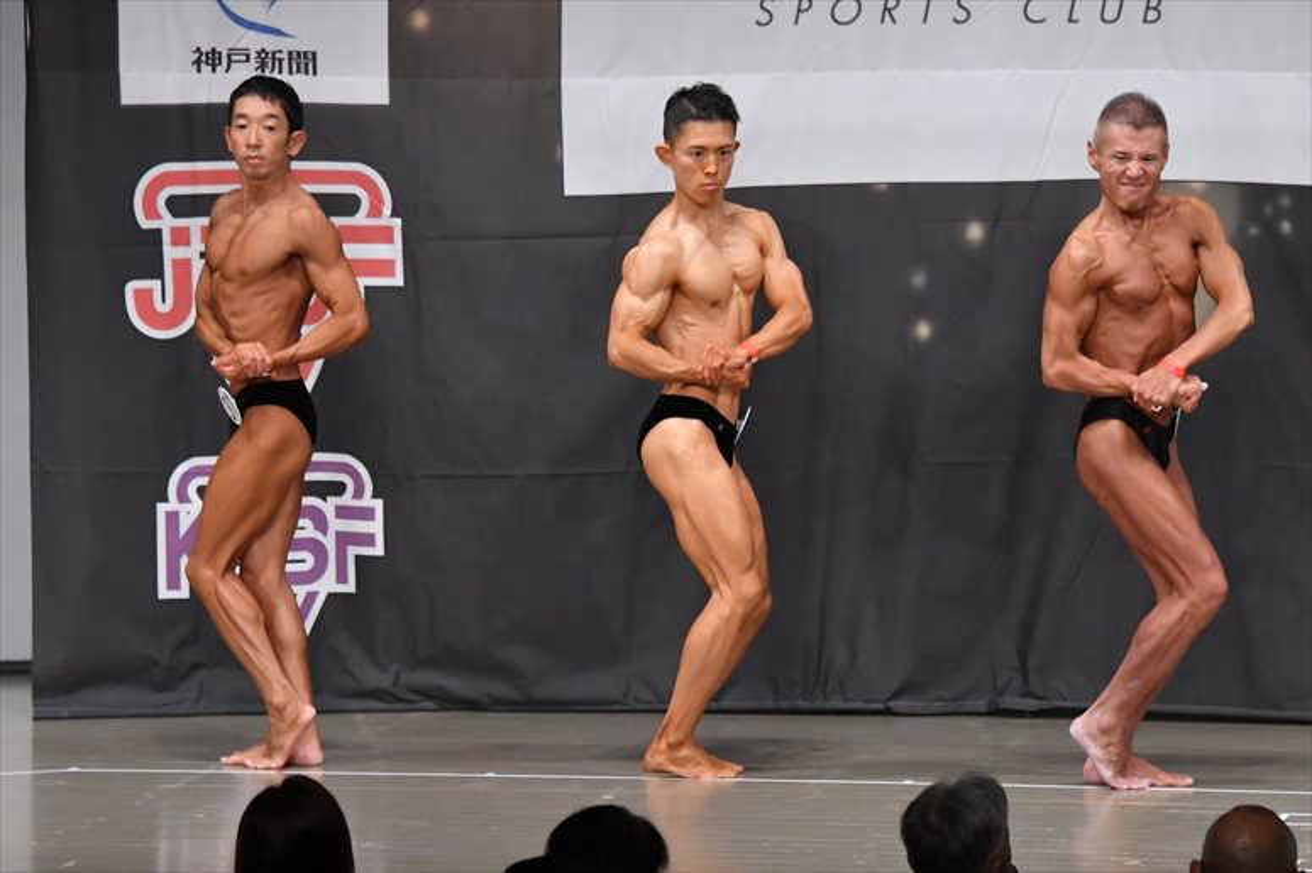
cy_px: 436
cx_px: 656
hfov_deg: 9.5
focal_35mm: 217
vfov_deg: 6.3
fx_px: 7905
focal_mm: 145
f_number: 5.6
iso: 5000
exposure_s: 1/400
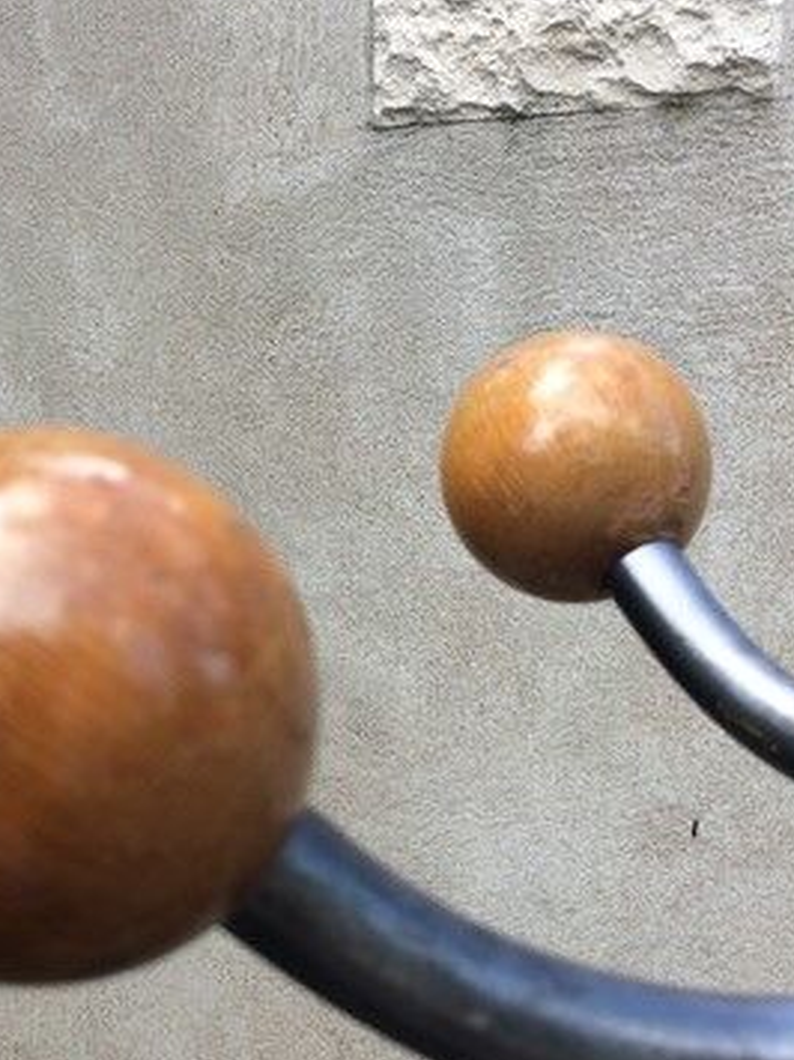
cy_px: 636
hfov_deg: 29.4
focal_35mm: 49
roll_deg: +3.6
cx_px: 263
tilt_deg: -15.9
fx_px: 1499
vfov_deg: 38.8
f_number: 2.2
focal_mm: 4.15
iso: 32
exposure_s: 1/232
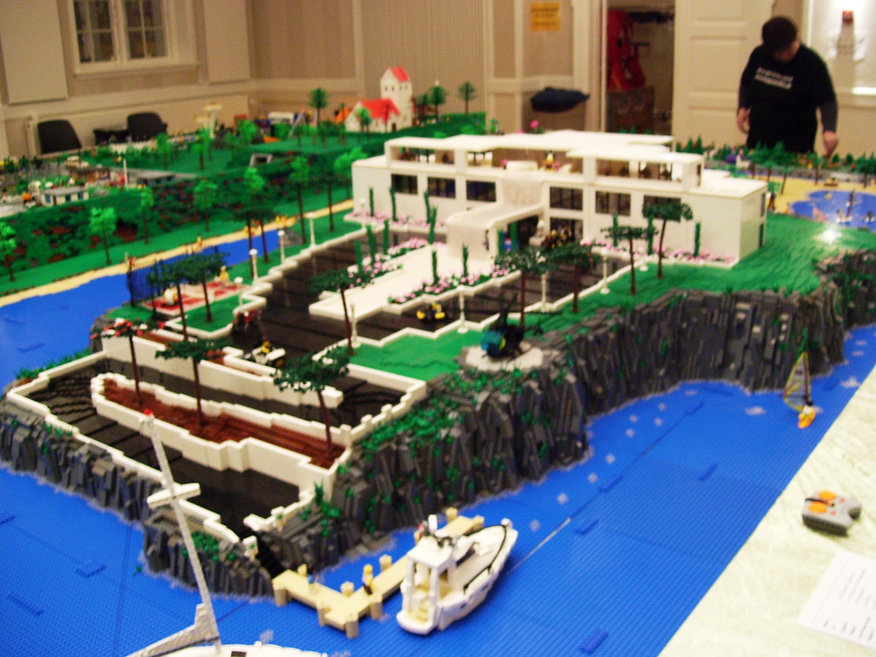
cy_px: 328
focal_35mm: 36
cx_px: 438
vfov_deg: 39.7
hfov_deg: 51.4
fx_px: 911
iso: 160
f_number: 2.7
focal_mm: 6
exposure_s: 1/8
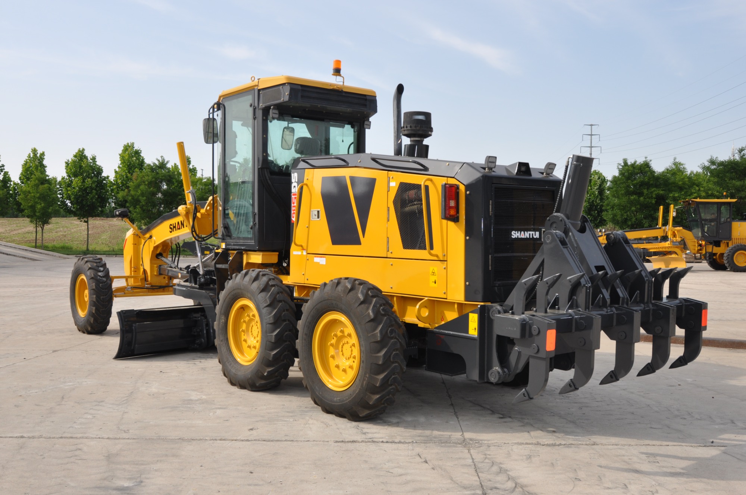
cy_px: 248
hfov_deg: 53.2
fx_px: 745
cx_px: 373
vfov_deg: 36.8
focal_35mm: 36
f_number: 10
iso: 200
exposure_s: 1/200
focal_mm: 24
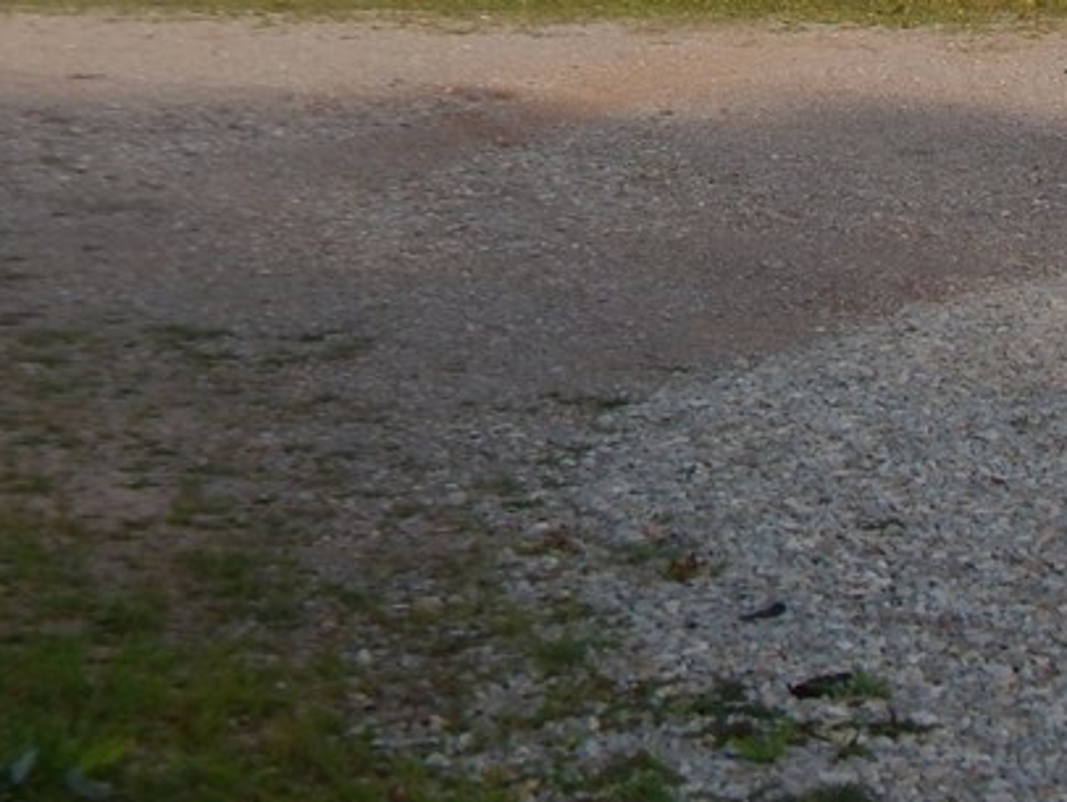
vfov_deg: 12.2
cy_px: 126
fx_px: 3732
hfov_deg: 15.6
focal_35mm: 121
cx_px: 1301
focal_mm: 8.6
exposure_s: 1/500
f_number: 3.7
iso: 125
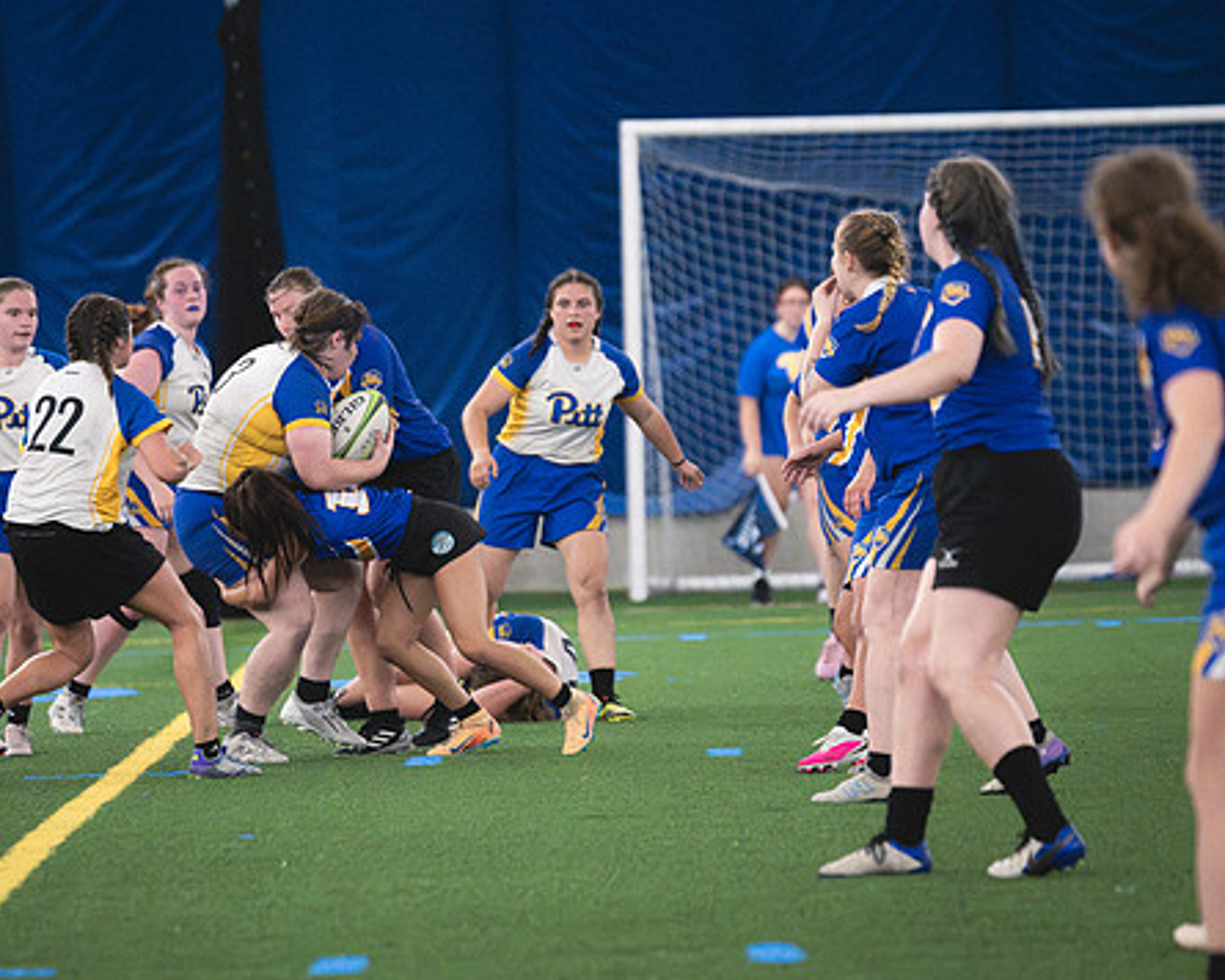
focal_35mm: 367
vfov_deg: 4.2
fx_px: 13306
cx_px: 498
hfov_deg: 5.3
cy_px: 454
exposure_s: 1/640
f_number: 2.8
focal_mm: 200
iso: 12800
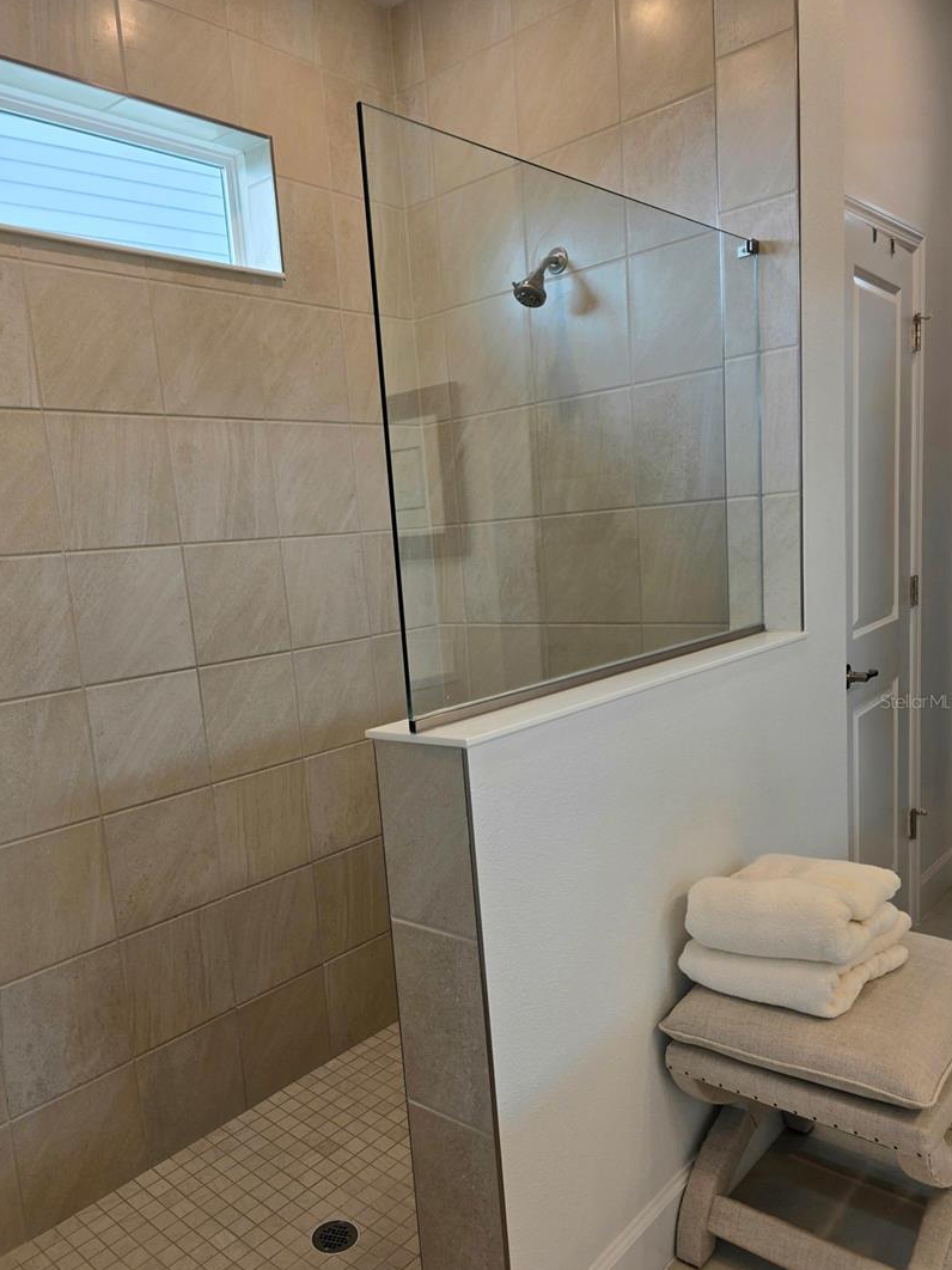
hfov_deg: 52.9
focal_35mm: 26
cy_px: 701
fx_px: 954
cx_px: 427
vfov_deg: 67.1
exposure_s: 1/120
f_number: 1.7
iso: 32
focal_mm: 6.3
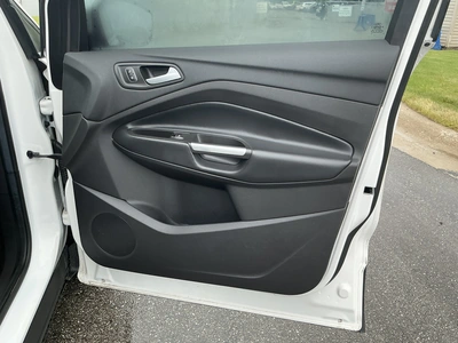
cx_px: 229
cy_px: 172
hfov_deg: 63.4
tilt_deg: -19.0
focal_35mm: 28
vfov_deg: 49.7
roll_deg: -2.7
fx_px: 370
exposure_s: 1/122
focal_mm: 3
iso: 50
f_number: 1.8
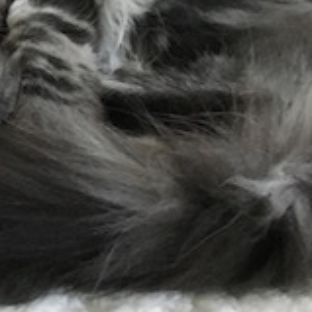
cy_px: -109
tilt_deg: -12.3
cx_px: -257
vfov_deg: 14.7
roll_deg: -2.1
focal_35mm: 113
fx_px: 1152
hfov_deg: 13.7
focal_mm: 4.15
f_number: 2.2
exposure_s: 1/20
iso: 200
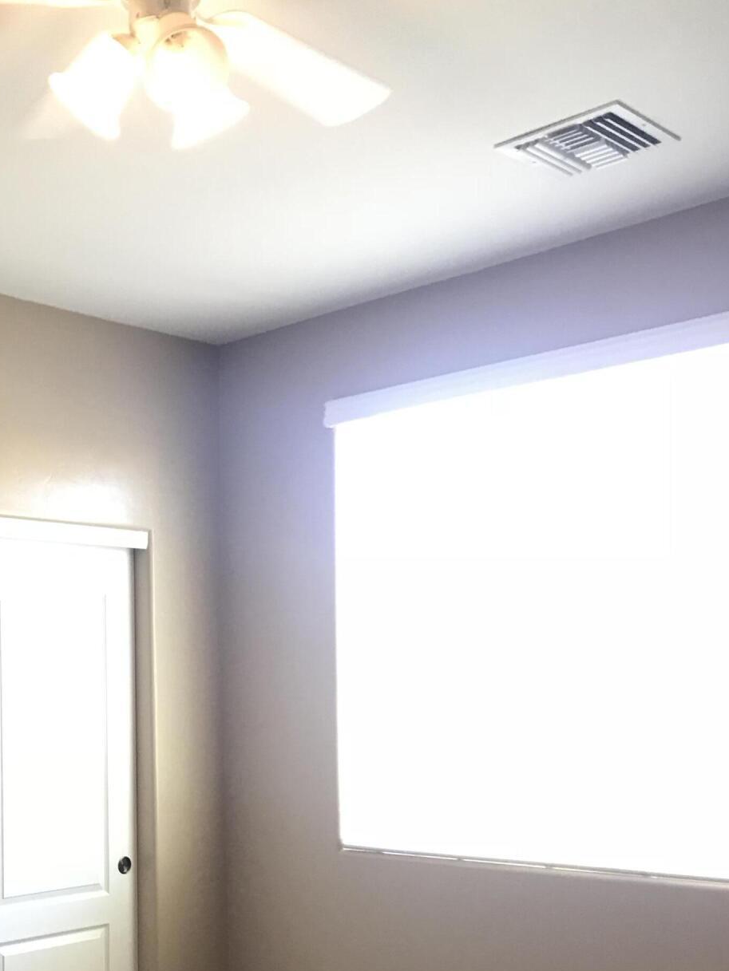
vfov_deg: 39.9
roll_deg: +2.0
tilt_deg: -0.7
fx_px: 1291
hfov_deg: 30.8
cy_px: 746
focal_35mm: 46
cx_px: 157
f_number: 1.8
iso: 32
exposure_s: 1/30
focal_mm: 3.99
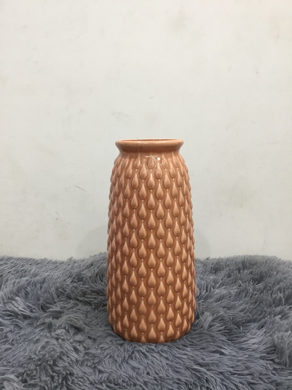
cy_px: 195
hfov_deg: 45.4
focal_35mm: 31
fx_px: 349
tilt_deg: -9.8
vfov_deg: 58.4
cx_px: 146
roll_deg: +0.5
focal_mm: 3.3
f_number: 2.4
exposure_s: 1/33
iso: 100
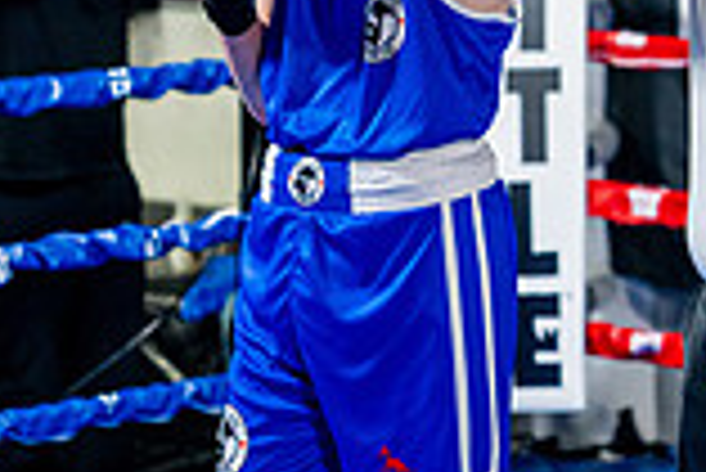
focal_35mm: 185
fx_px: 3631
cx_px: 971
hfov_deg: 10.8
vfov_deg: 7.4
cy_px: -29
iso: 4000
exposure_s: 1/800
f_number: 2
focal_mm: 50
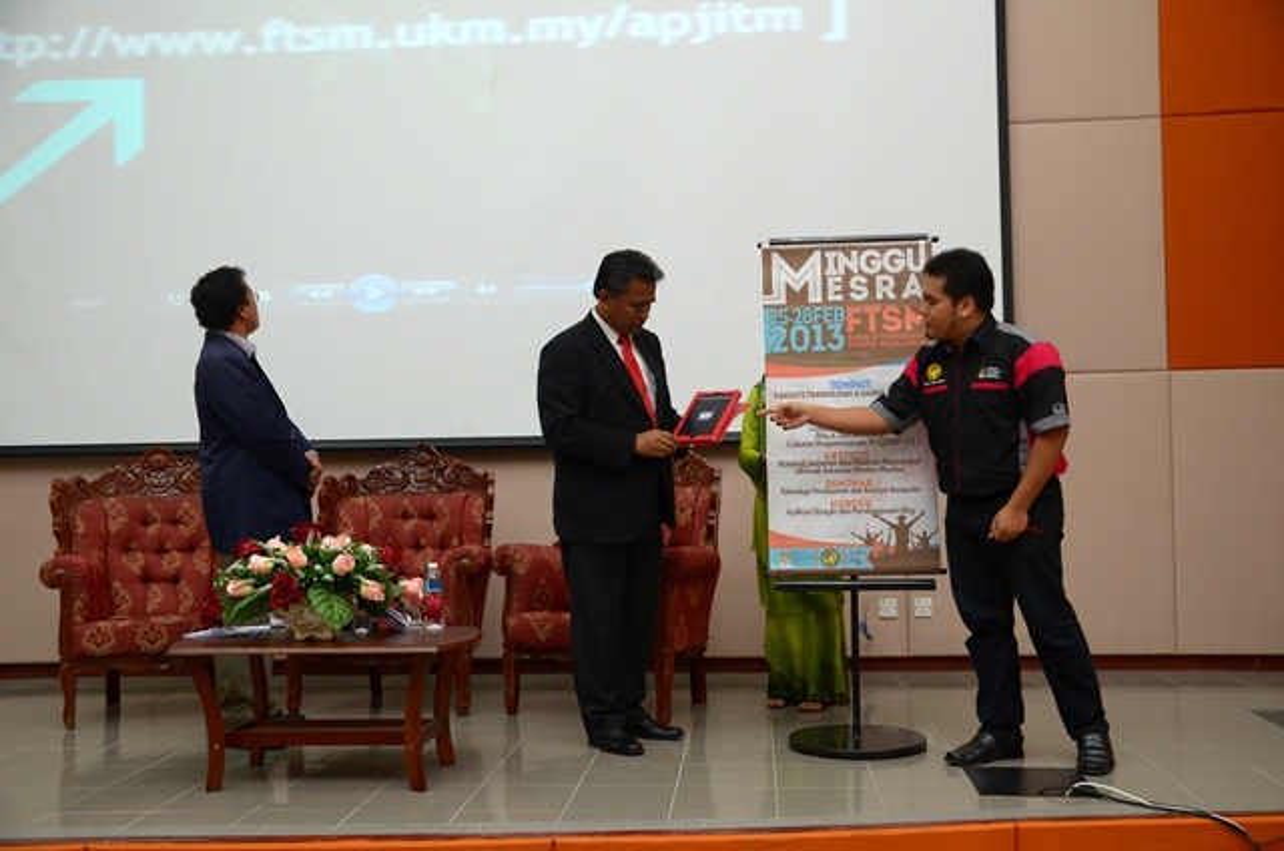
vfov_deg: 36.7
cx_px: 642
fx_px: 1281
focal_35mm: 36
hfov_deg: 53.2
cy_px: 426
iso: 500
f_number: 3.5
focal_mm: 24
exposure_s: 1/100
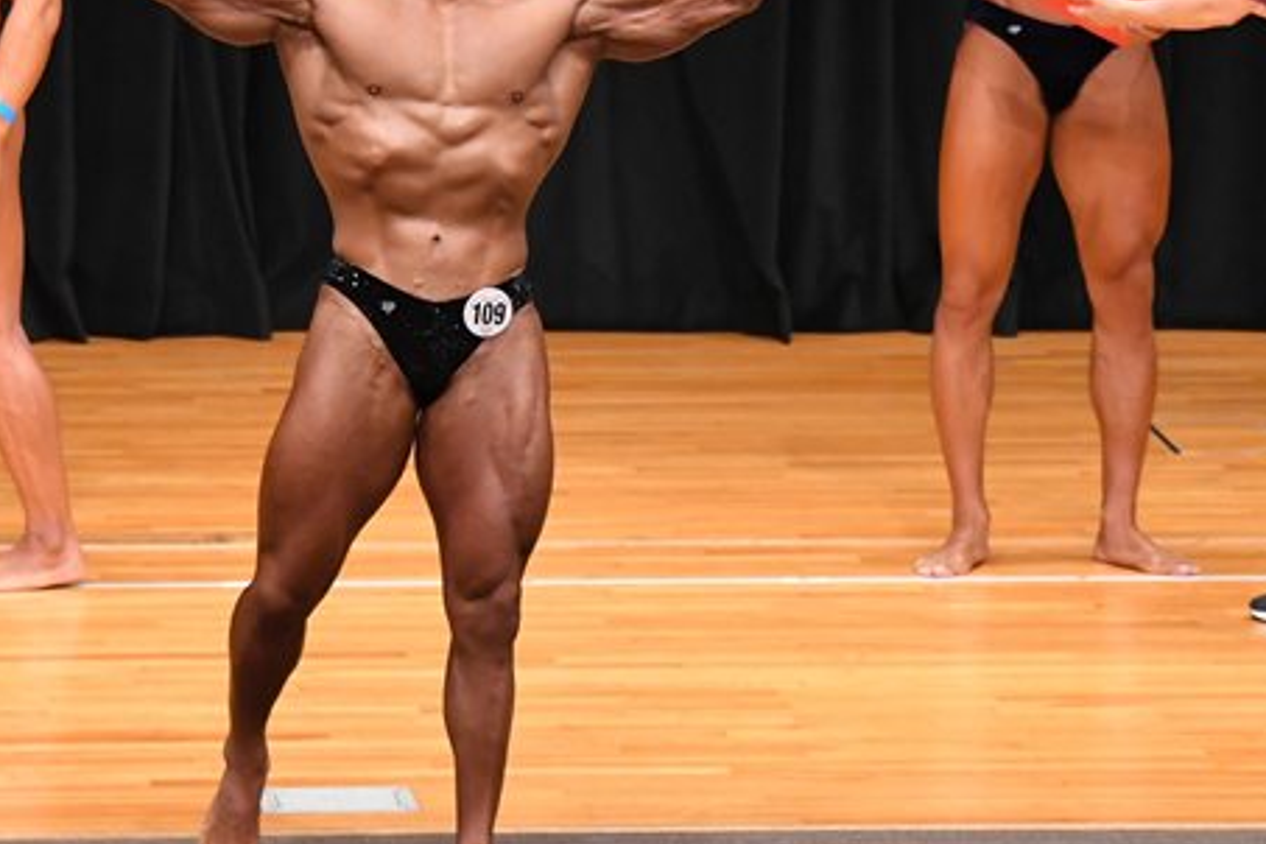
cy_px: 291
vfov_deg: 3.7
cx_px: 625
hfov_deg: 5.6
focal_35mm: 371
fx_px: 13046
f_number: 5.6
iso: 5000
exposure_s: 1/400
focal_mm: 145
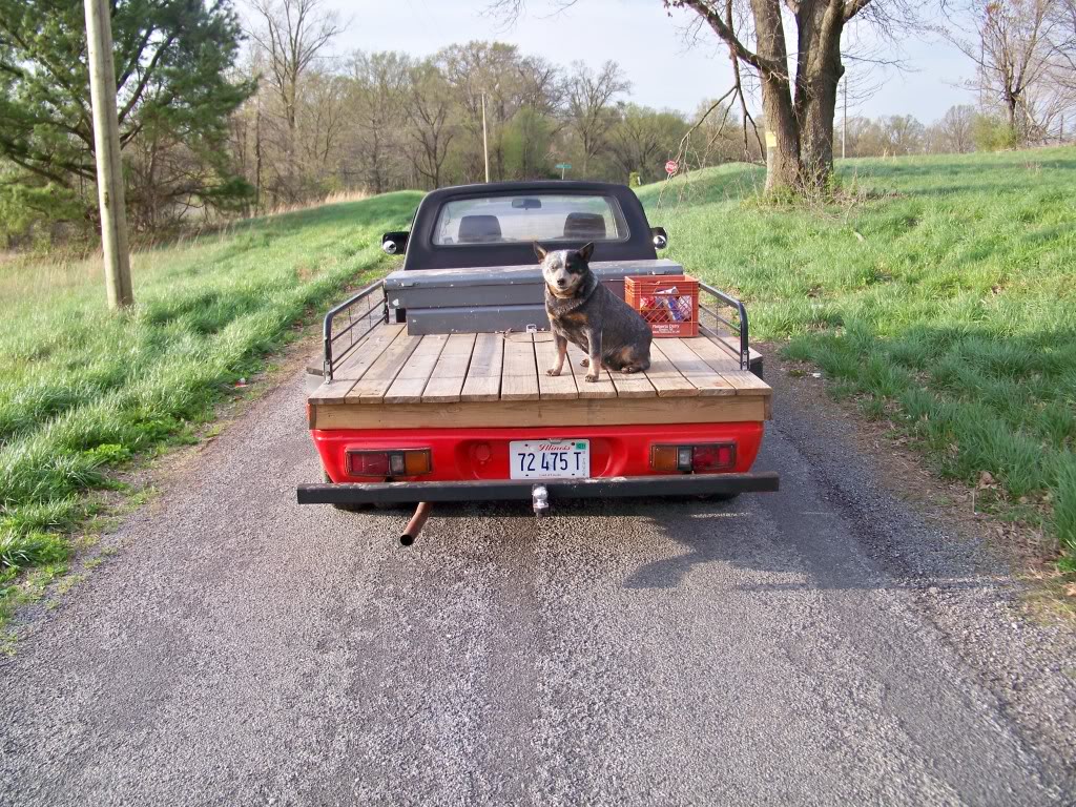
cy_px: 404
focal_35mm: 33
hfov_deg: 55.4
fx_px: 1026
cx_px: 538
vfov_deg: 42.9
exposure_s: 1/320
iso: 80
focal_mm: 5.85
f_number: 2.8
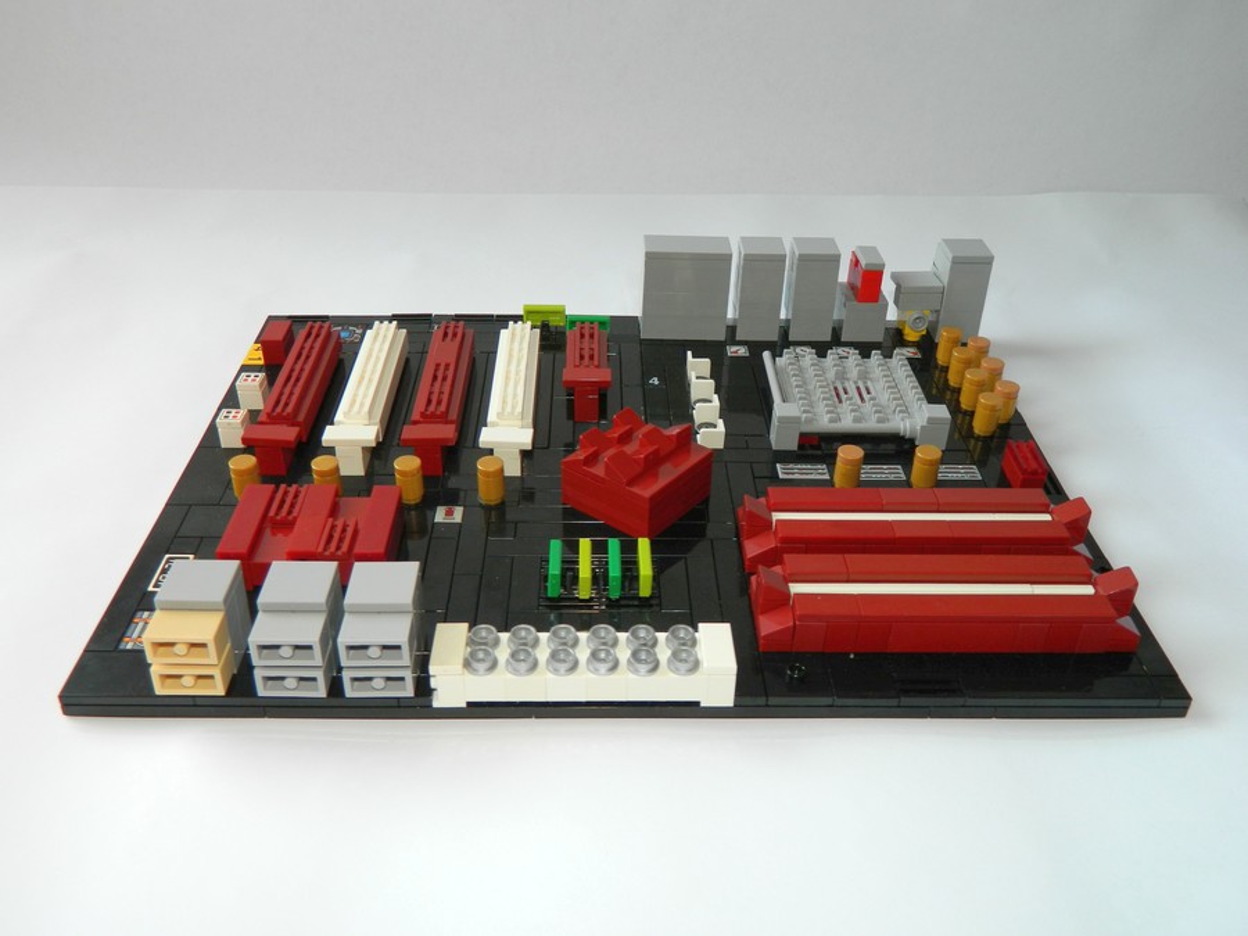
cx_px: 624
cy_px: 468
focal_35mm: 31
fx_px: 1118
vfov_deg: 45.4
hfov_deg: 58.4
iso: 80
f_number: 3.2
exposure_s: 1/30
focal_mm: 5.6
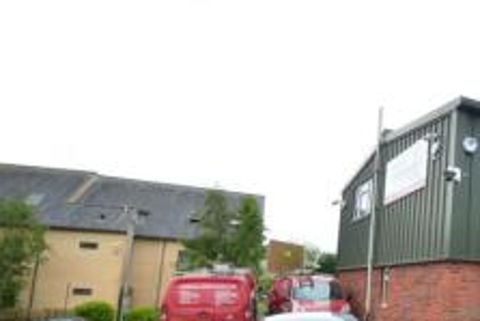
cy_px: 227
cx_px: 476
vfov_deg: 40.4
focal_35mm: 32
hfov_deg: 48.7
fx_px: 427
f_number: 11
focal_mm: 10
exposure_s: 1/400
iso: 400
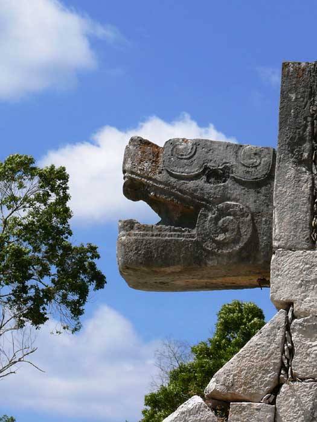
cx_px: 158
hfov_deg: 7.9
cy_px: 211
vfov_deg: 10.5
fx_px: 2308
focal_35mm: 189
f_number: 8
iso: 100
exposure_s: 1/640
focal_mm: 22.5
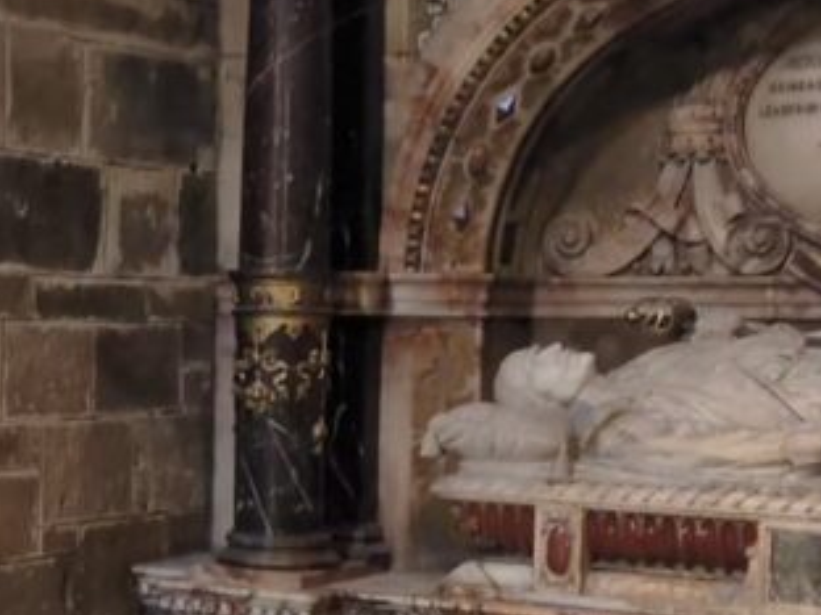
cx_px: 105
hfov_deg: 23.3
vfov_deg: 17.9
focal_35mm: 82
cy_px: 421
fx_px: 1945
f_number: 1.89
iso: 227
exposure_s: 1/25
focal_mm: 5.43
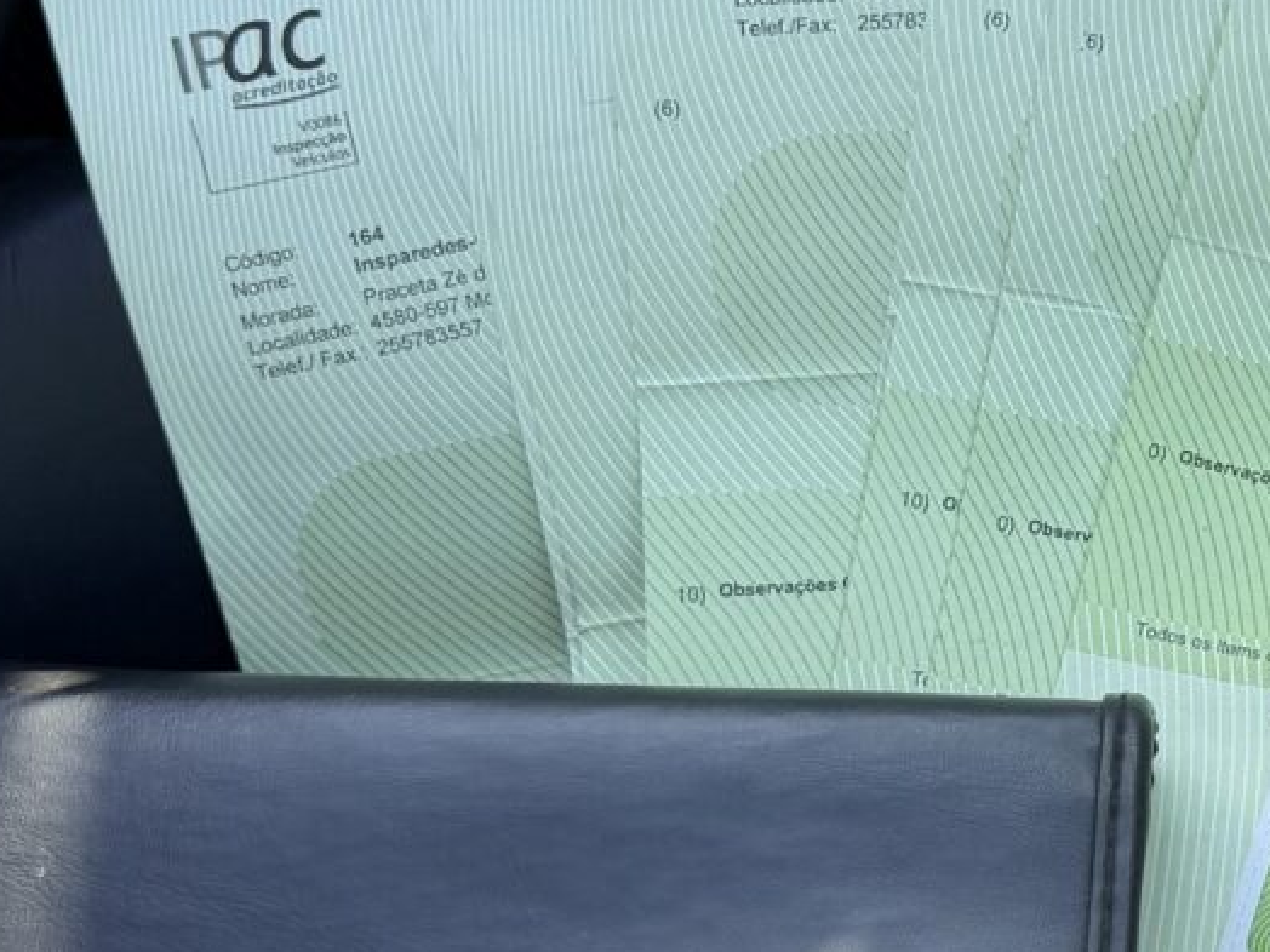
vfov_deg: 16.8
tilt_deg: -48.3
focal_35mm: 88
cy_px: 383
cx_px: 1129
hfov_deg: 21.8
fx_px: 3229
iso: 80
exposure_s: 1/627
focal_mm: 6.76
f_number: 1.78
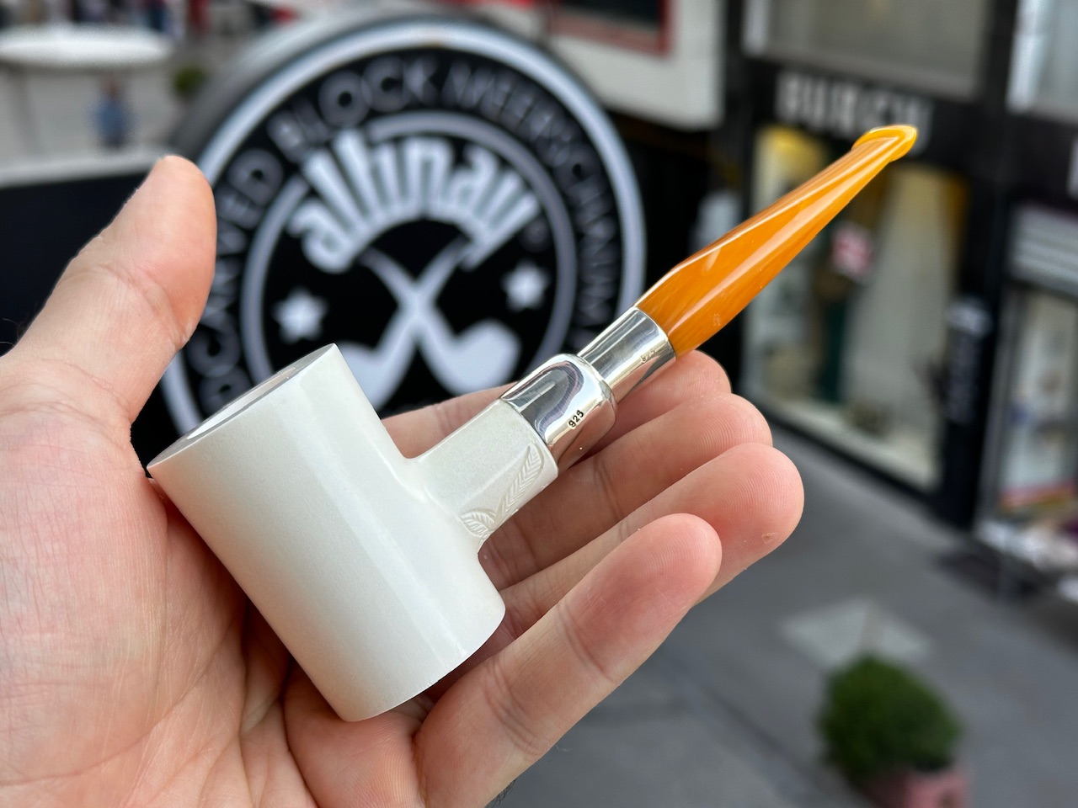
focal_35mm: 48
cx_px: 539
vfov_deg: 30.3
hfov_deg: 39.7
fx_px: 1495
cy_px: 404
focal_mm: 6.86
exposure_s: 1/100
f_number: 1.78
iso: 50
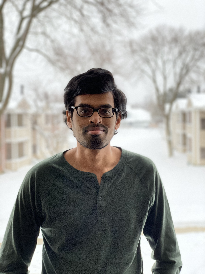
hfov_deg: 28.0
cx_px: 102
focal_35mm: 52
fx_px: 411
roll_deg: +0.5
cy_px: 137
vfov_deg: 36.8
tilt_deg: -2.9
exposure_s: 1/121
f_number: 2
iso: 250
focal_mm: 6
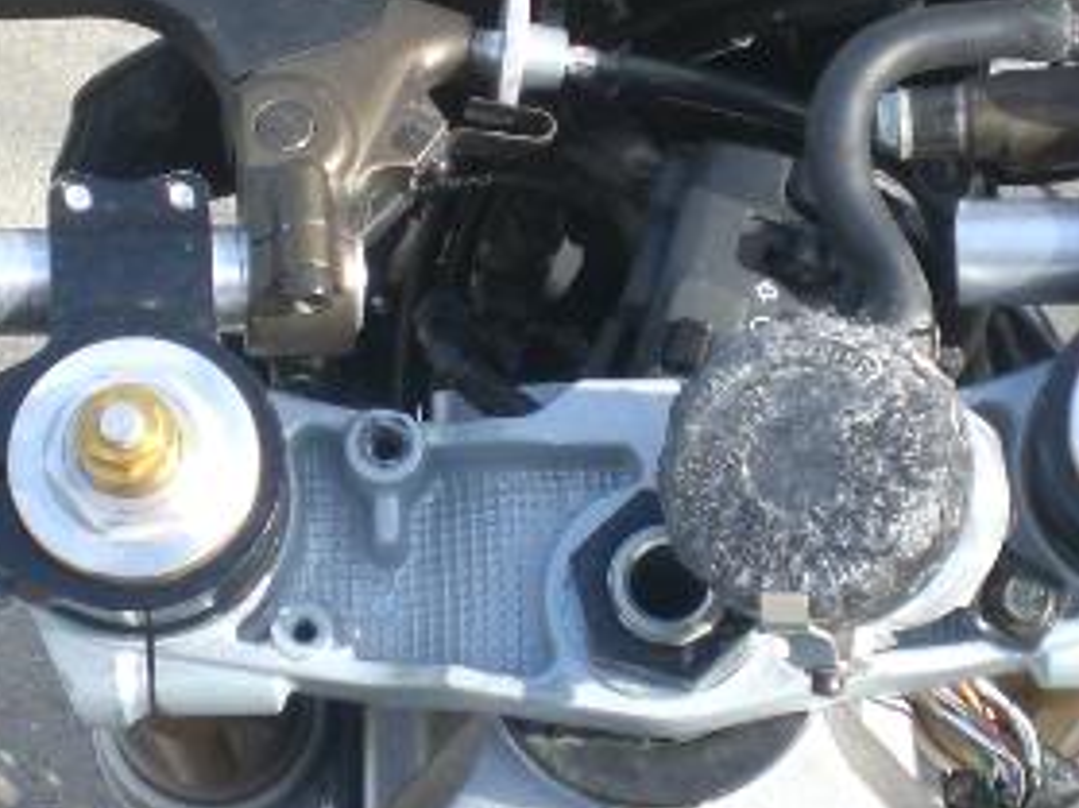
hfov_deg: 18.0
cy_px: 394
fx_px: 3396
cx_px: 588
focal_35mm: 109
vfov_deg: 13.6
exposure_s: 1/320
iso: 50
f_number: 3.1
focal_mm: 6.3
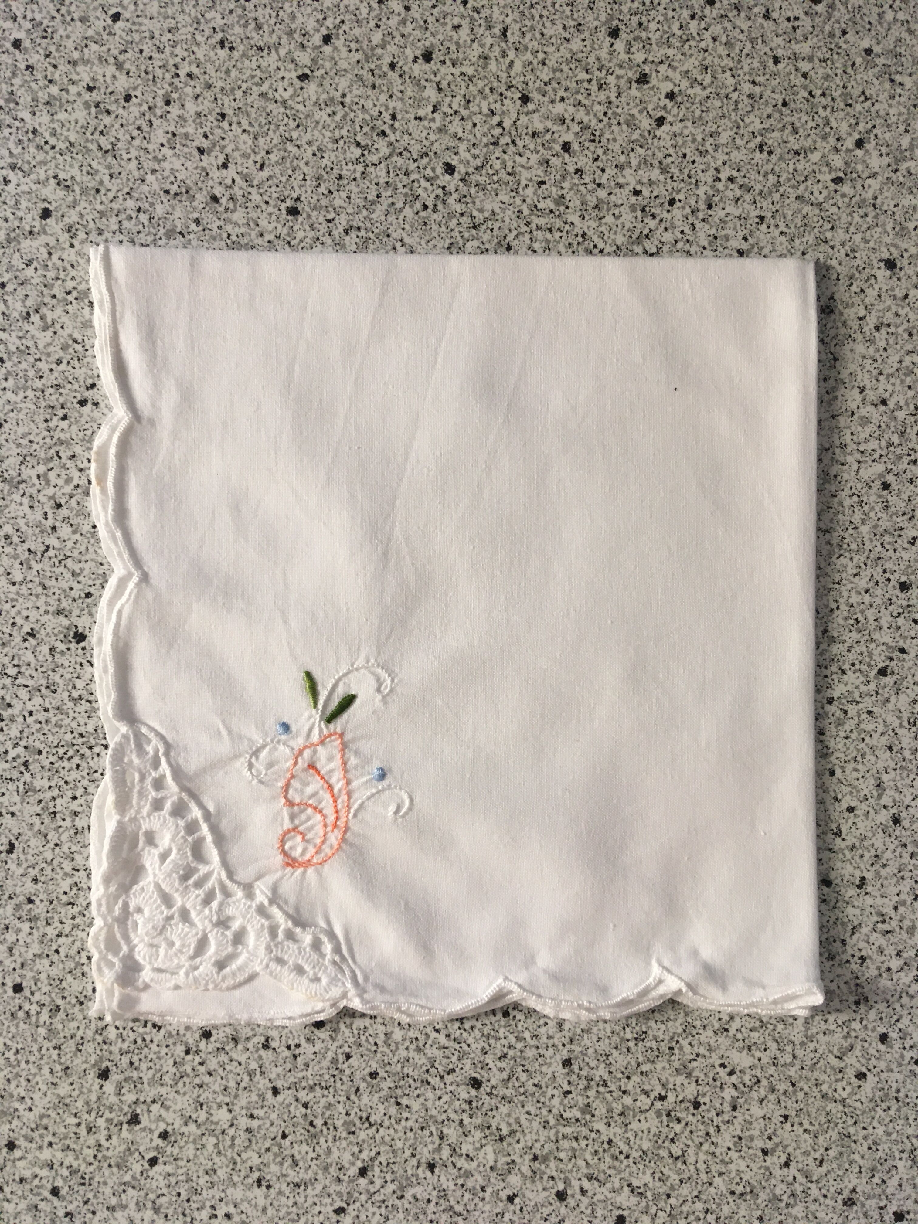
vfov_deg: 61.7
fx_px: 1025
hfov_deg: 48.2
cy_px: 612
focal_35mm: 29
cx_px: 459
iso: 100
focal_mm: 4.15
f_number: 2.2
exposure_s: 1/33
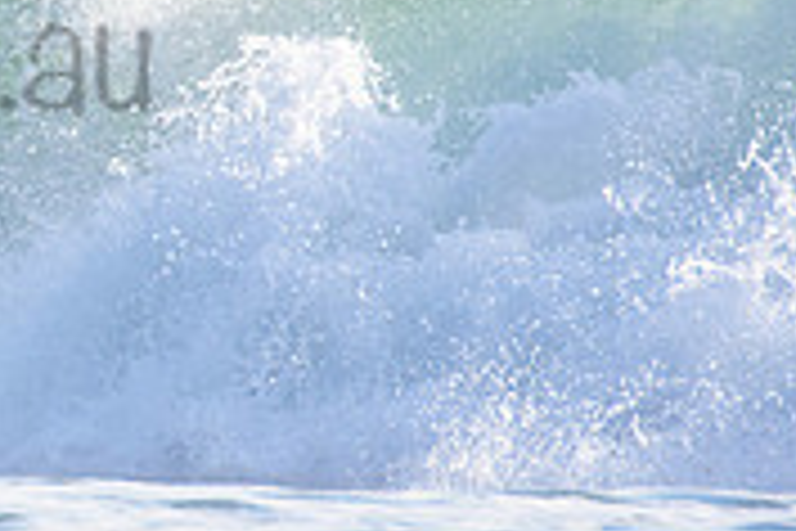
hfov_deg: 0.8
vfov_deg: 0.6
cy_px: 7
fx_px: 54323
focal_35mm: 2457
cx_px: -324
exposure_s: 1/2000
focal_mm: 500
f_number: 5.6
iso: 400
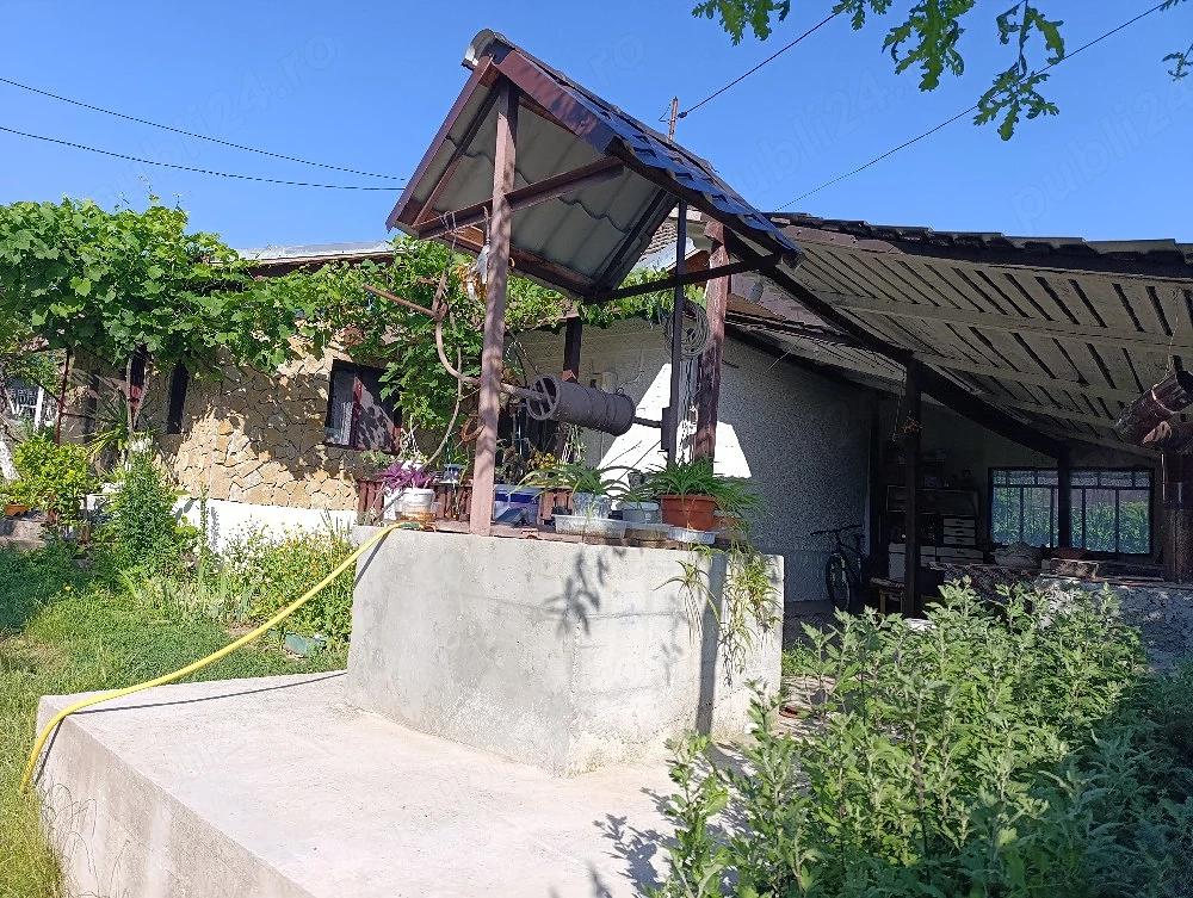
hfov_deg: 73.8
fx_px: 794
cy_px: 449
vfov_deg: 59.0
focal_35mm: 23
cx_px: 596
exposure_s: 1/476
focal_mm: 6.14
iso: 50
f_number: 1.6
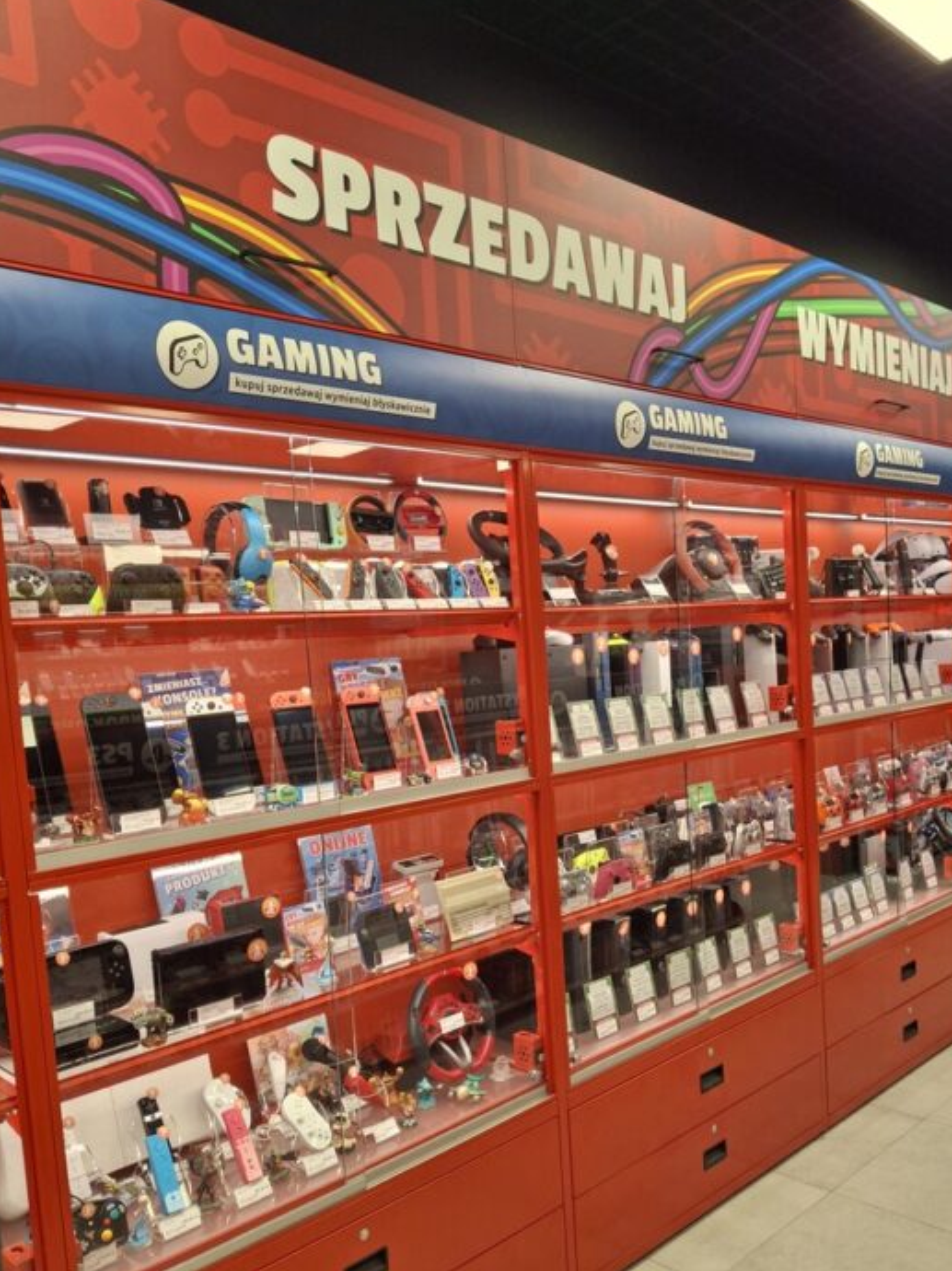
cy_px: 713
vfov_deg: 61.5
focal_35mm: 29
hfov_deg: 48.0
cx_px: 547
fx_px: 1064
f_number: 1.8
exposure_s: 1/120
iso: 100
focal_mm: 4.69
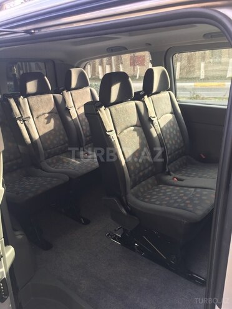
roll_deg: +2.6
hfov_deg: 48.2
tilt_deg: -20.7
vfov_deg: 61.7
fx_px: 259
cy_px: 154
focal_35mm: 29
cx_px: 116
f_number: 2.2
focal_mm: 4.15
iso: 25
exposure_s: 1/50
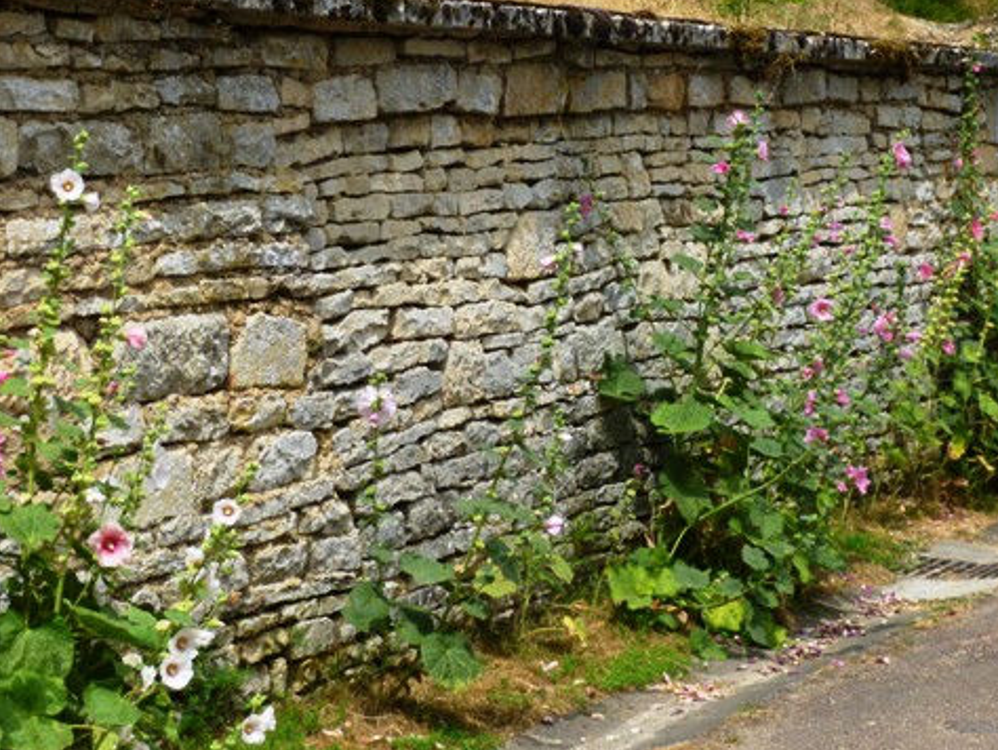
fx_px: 3115
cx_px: 602
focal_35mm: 108
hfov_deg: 18.2
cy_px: 295
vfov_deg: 13.7
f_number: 4.9
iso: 100
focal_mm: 14.2
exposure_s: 1/500
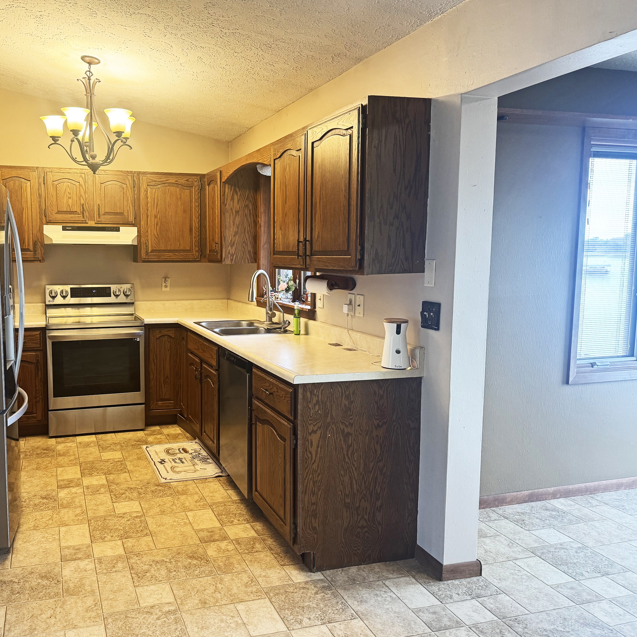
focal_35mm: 29
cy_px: 314
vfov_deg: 55.6
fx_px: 604
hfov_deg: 54.6
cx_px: 215
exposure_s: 1/60
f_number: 1.78
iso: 200
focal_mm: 6.76
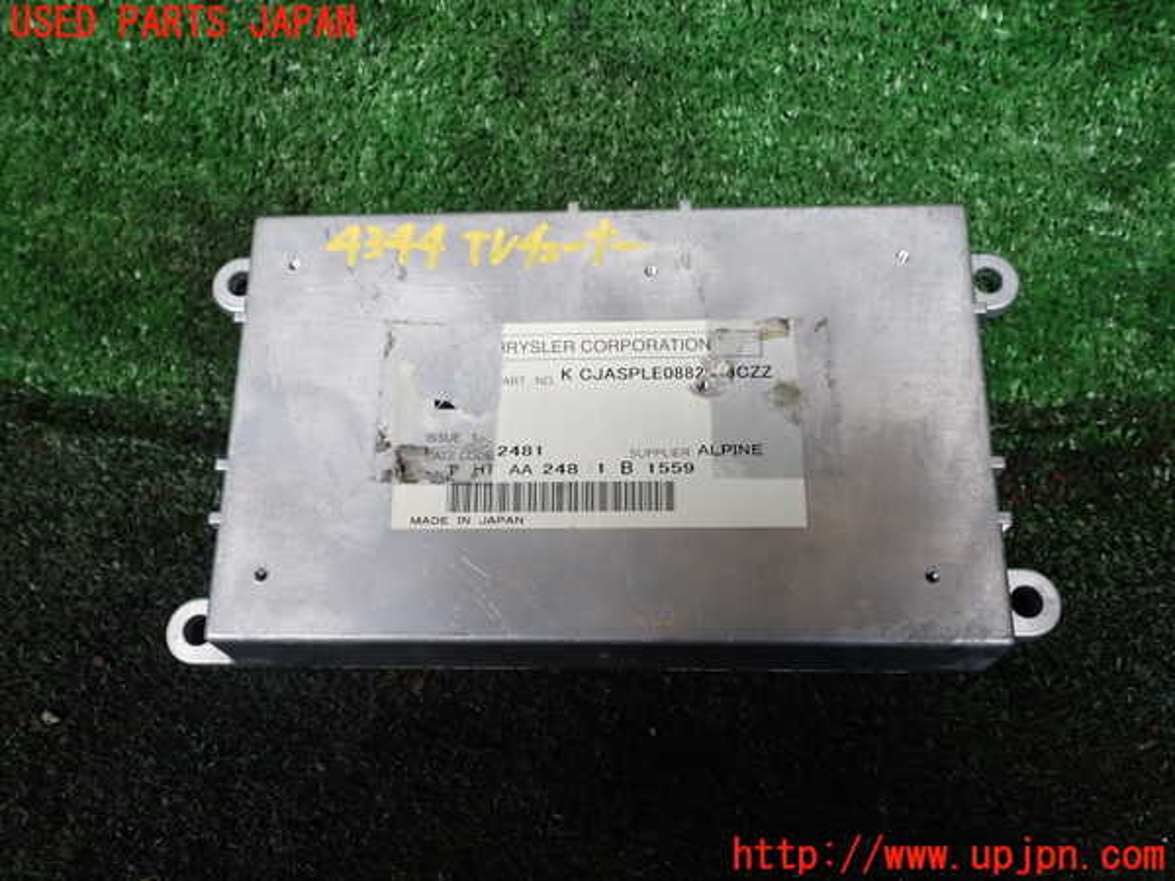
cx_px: 588
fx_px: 1018
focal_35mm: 30
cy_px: 440
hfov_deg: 60.0
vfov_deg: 46.8
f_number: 3.2
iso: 100
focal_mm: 5.4
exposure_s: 1/100
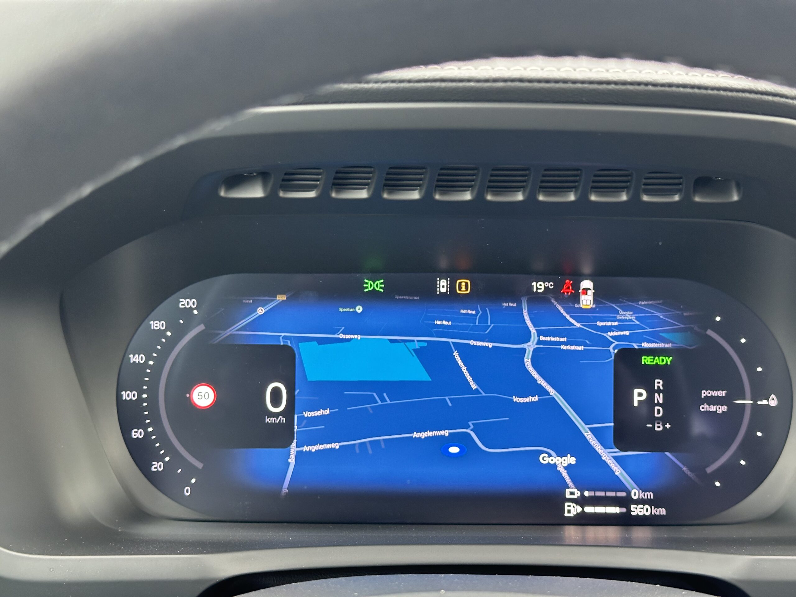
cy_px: 298
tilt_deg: -15.3
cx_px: 398
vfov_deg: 30.3
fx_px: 1104
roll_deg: -0.7
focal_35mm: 48
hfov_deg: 39.7
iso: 200
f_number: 1.78
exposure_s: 1/60
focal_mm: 6.86
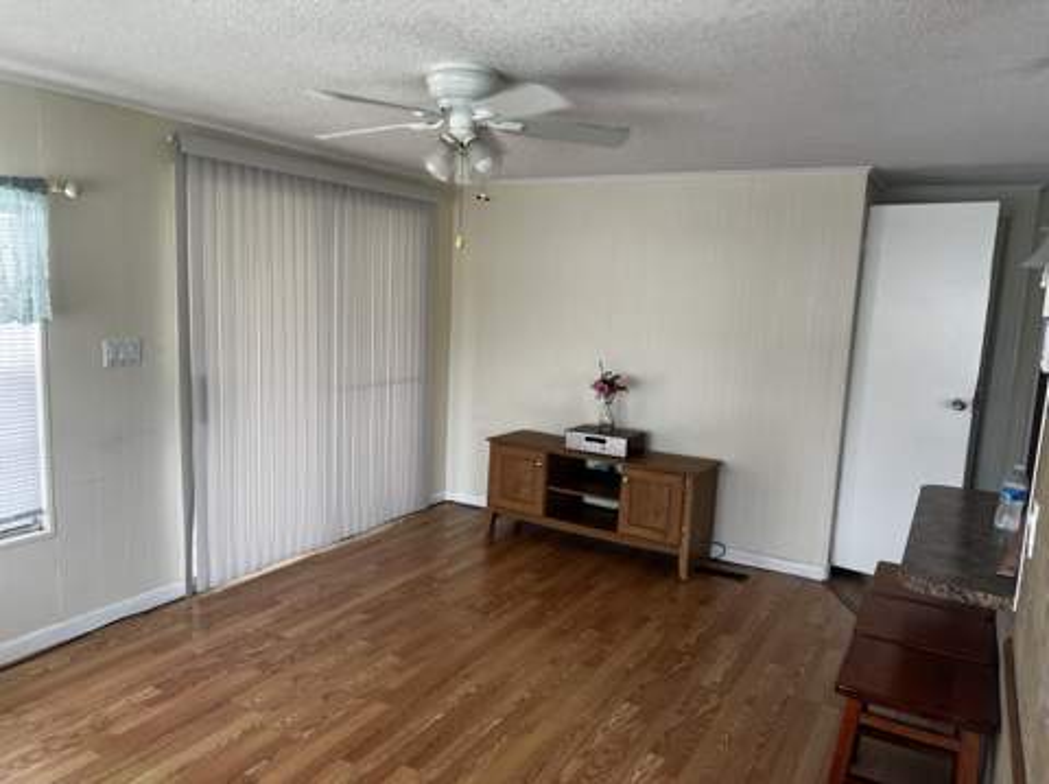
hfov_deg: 67.4
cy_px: 392
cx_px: 524
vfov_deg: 53.0
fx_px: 787
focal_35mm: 26
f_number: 1.5
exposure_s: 1/120
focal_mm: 5.7
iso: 100
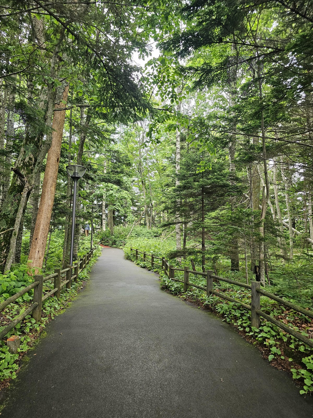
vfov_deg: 73.9
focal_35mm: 23
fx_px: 277
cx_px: 156
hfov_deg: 58.9
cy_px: 209
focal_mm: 6.3
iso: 100
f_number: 1.7
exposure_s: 1/120
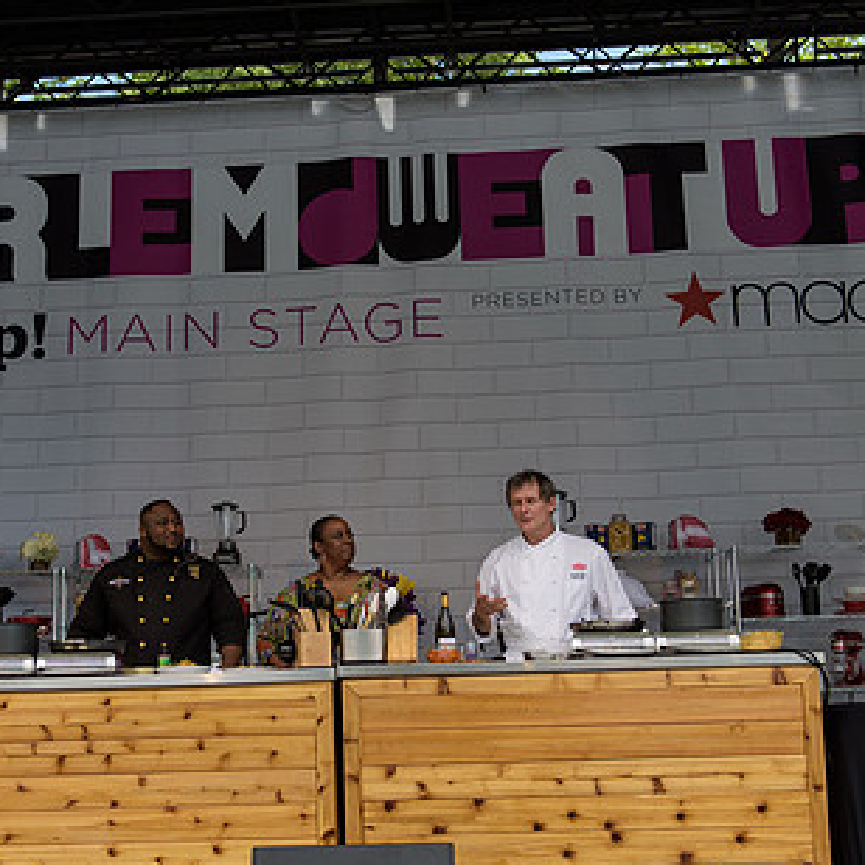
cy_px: 431
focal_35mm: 64
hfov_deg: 26.8
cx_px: 345
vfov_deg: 26.9
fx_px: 1809
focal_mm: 40
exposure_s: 1/1250
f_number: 3.2
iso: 200
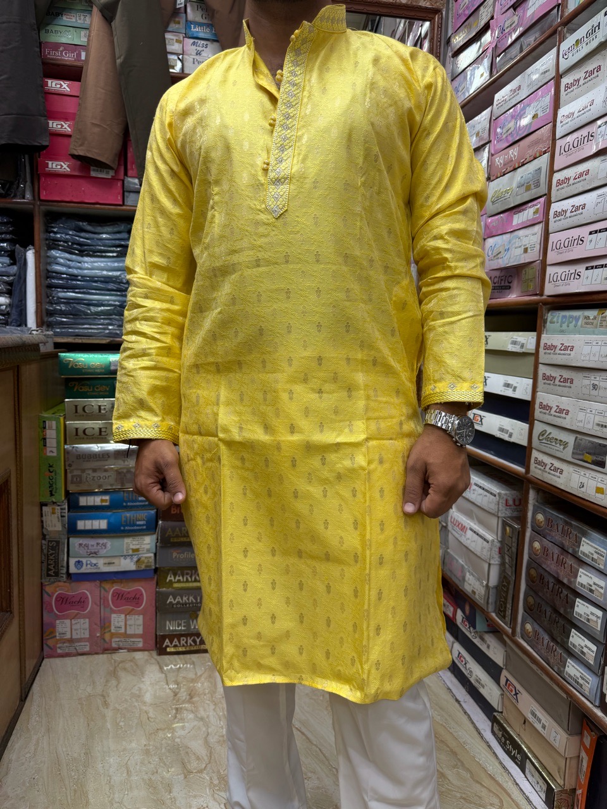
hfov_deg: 56.8
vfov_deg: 71.6
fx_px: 561
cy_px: 404
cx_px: 304
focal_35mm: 24
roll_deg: -2.4
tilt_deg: -7.0
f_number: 1.78
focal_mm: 6.76
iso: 80
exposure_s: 1/100
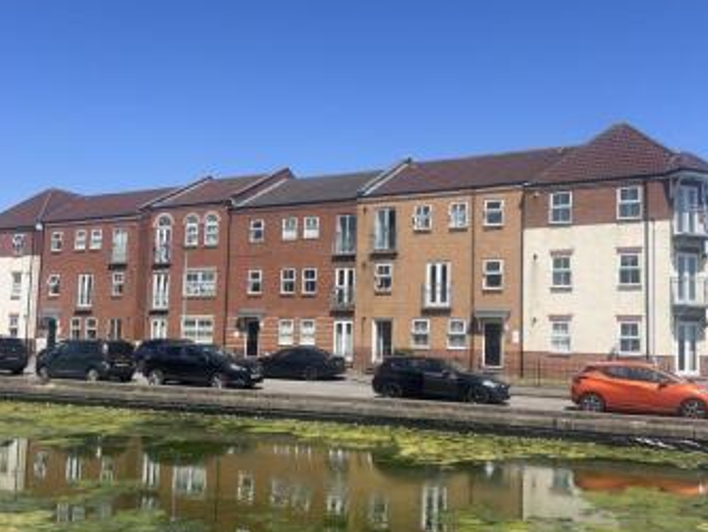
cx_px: 399
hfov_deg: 55.2
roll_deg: +0.1
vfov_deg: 43.0
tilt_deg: +4.9
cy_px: 280
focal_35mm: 33
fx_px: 675
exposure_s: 1/5076
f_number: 1.5
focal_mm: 5.7
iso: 50
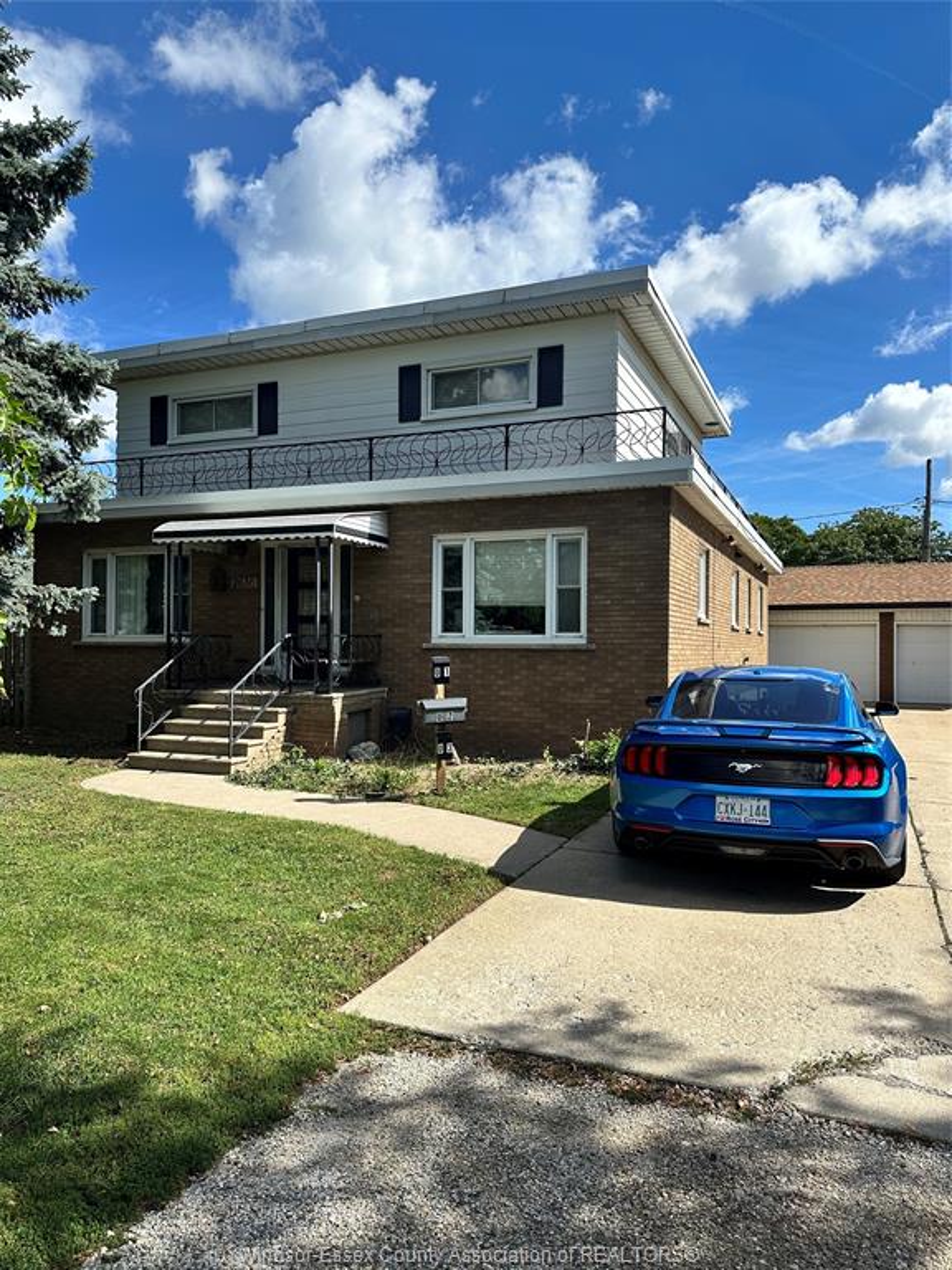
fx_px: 880
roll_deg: -1.2
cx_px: 476
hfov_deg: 56.8
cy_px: 635
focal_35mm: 24
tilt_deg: +0.8
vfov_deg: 71.6
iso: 80
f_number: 1.78
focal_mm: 6.86
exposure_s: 1/4016
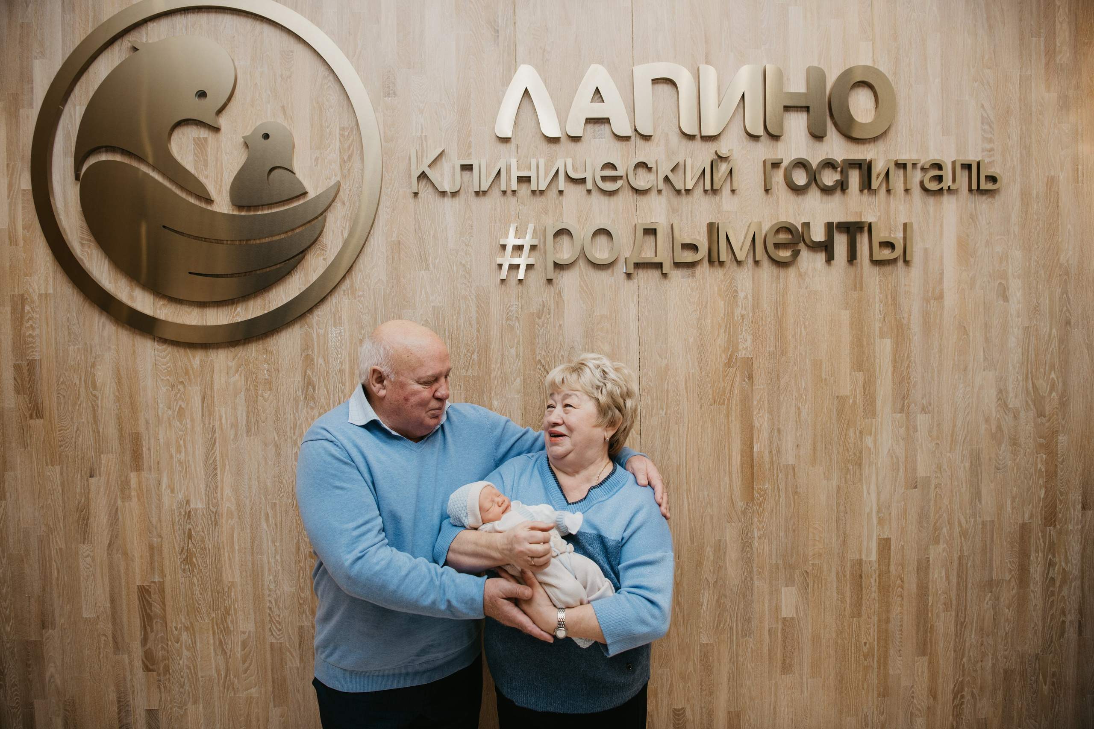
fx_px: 729
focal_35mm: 24
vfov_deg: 53.1
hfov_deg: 73.7
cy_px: 364
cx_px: 547
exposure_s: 1/160
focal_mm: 24
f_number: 4
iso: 160
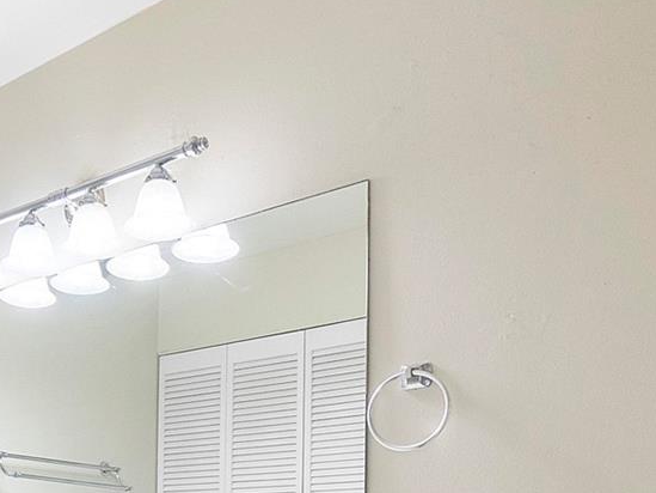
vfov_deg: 30.1
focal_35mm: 42
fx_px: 796
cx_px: 143
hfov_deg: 43.0
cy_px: 568
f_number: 7.1
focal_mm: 10
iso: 250
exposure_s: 1/80
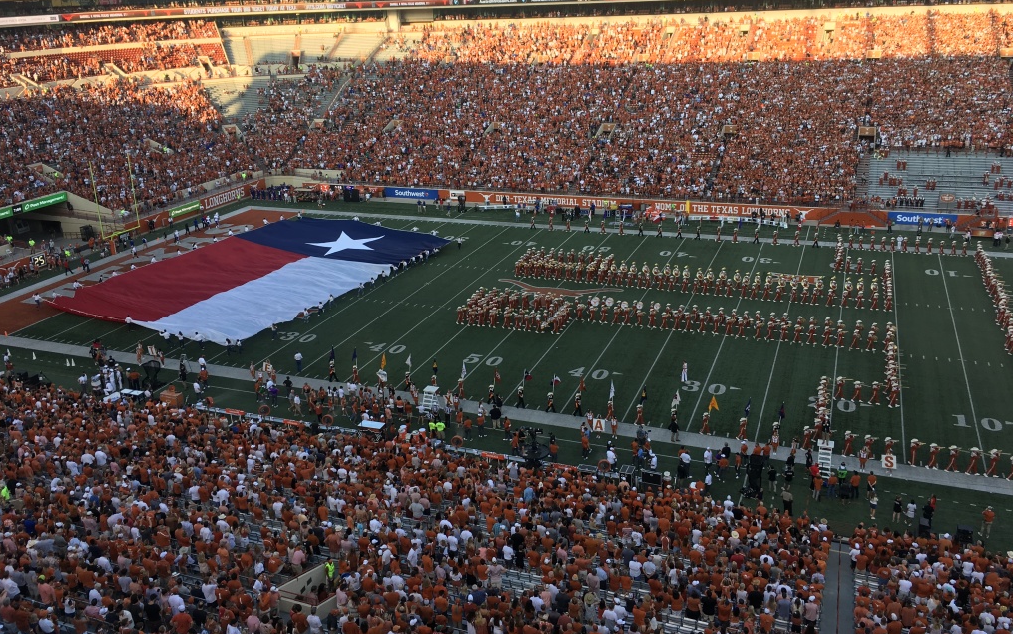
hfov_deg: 61.2
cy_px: 286
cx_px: 510
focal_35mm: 31
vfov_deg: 40.6
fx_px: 856
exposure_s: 1/363
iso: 25
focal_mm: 4.15
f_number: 2.2
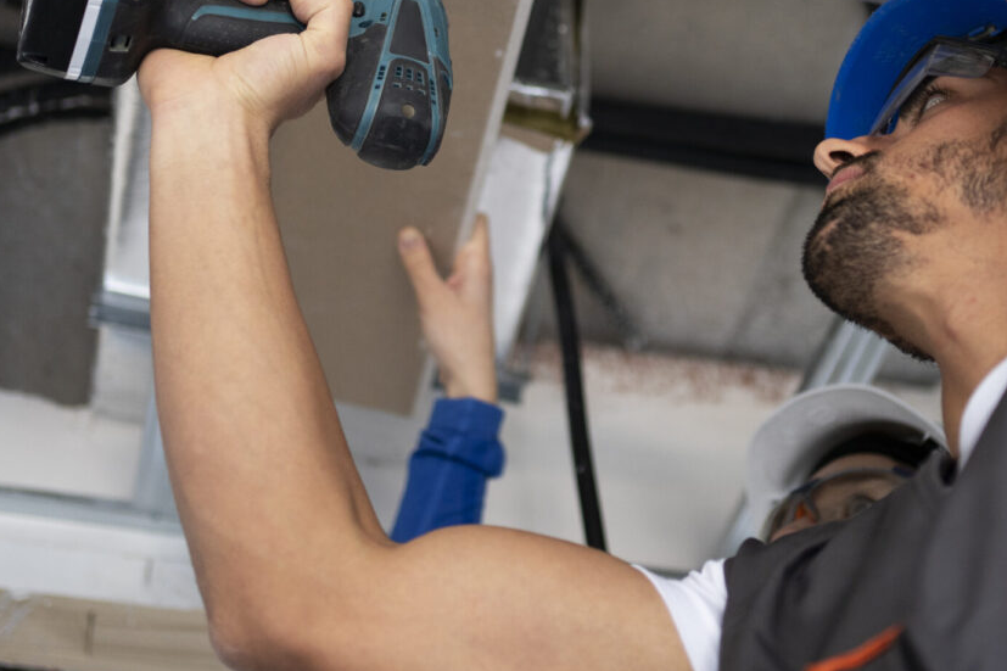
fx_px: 1818
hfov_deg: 30.9
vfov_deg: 20.8
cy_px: 178
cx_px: 580
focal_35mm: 65
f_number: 2
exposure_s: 1/250
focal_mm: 35
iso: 400
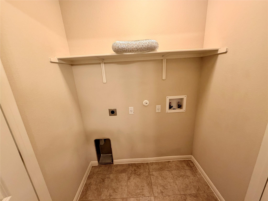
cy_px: 100
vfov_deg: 85.7
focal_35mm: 14
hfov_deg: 102.1
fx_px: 108
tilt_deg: -15.6
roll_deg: +3.4
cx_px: 134
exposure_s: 1/60
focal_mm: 2.22
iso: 200
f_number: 2.2
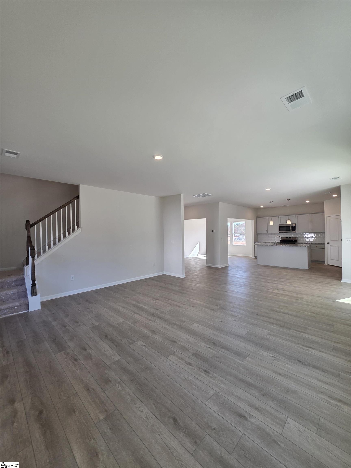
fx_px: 176
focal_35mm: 13
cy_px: 234
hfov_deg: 89.9
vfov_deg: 106.2
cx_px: 176
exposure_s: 1/120
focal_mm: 2.2
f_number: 1.9
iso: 50
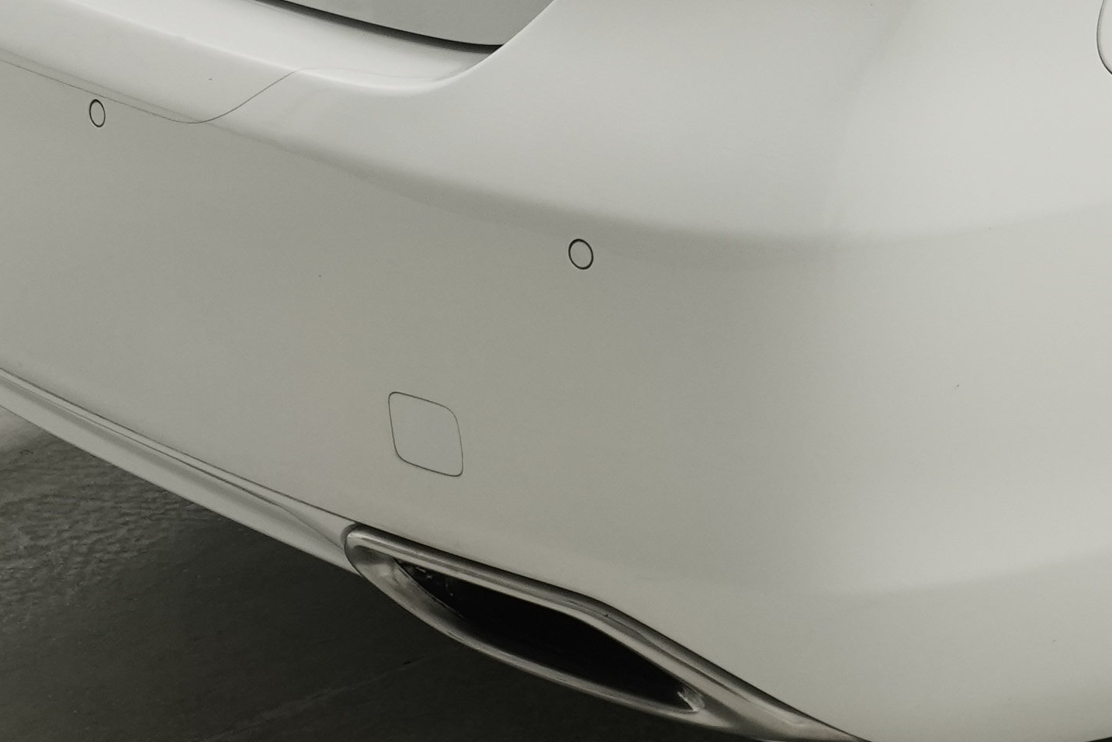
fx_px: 3676
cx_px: 1505
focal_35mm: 119
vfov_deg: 11.2
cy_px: -224
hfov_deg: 16.2
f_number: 5.6
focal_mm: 22
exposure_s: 1/200
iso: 500
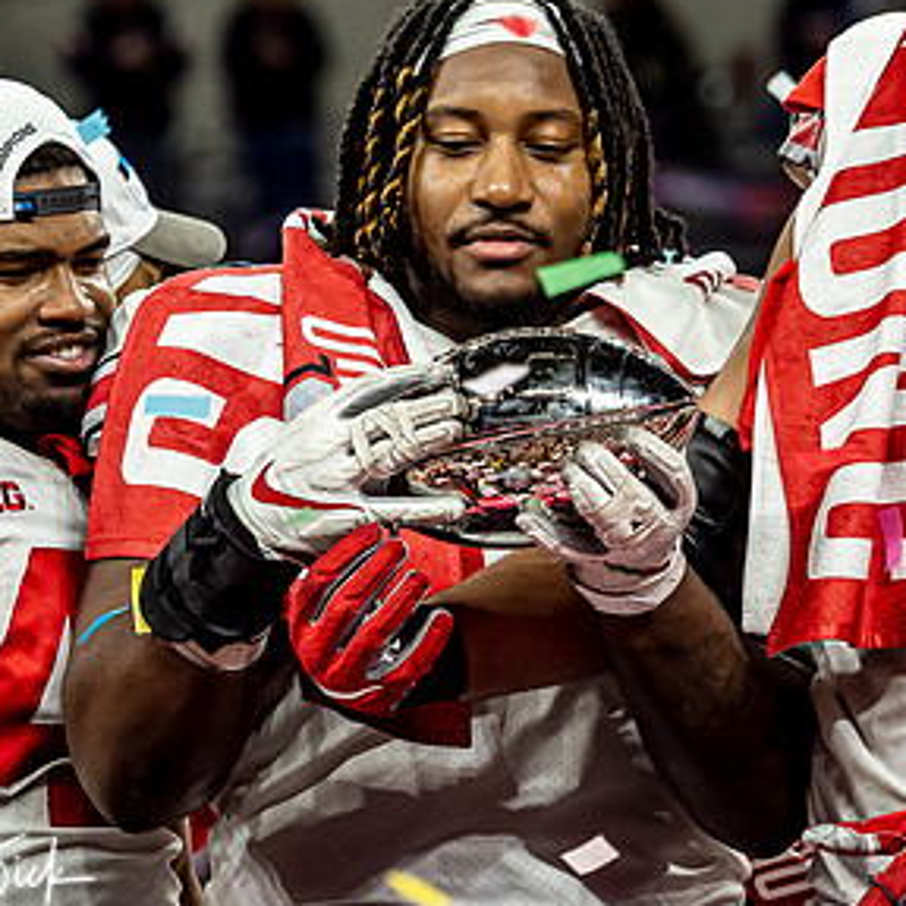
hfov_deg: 3.2
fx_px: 16257
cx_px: 393
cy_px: 286
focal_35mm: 549
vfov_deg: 3.2
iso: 640
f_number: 3.5
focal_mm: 125
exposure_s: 1/320
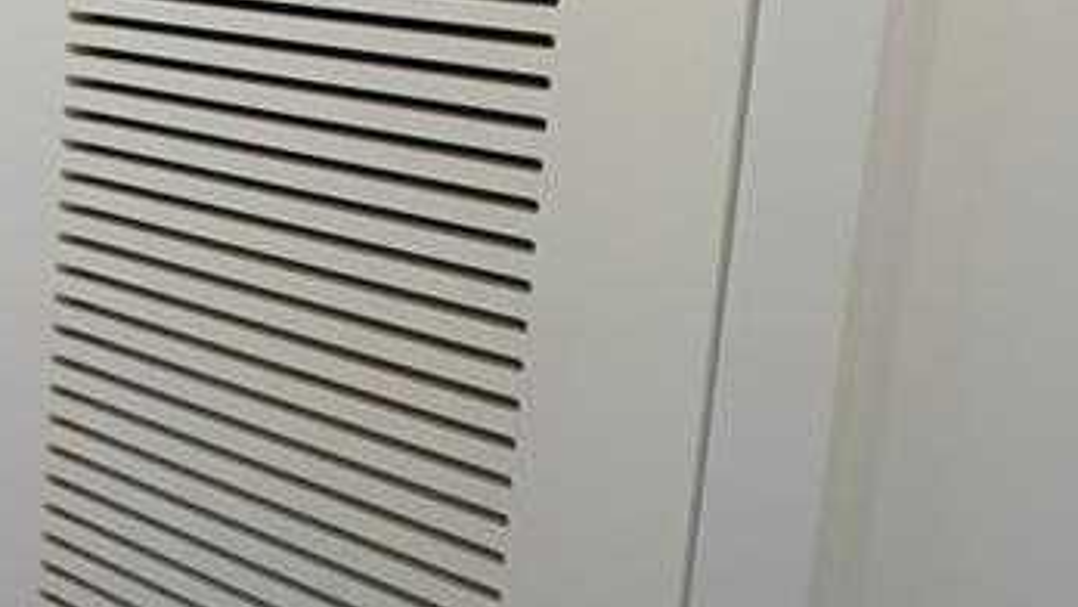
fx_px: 2202
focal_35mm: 77
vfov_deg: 15.7
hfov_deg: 25.4
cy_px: 328
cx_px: -133
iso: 1250
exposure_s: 1/250
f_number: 2.8
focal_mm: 16
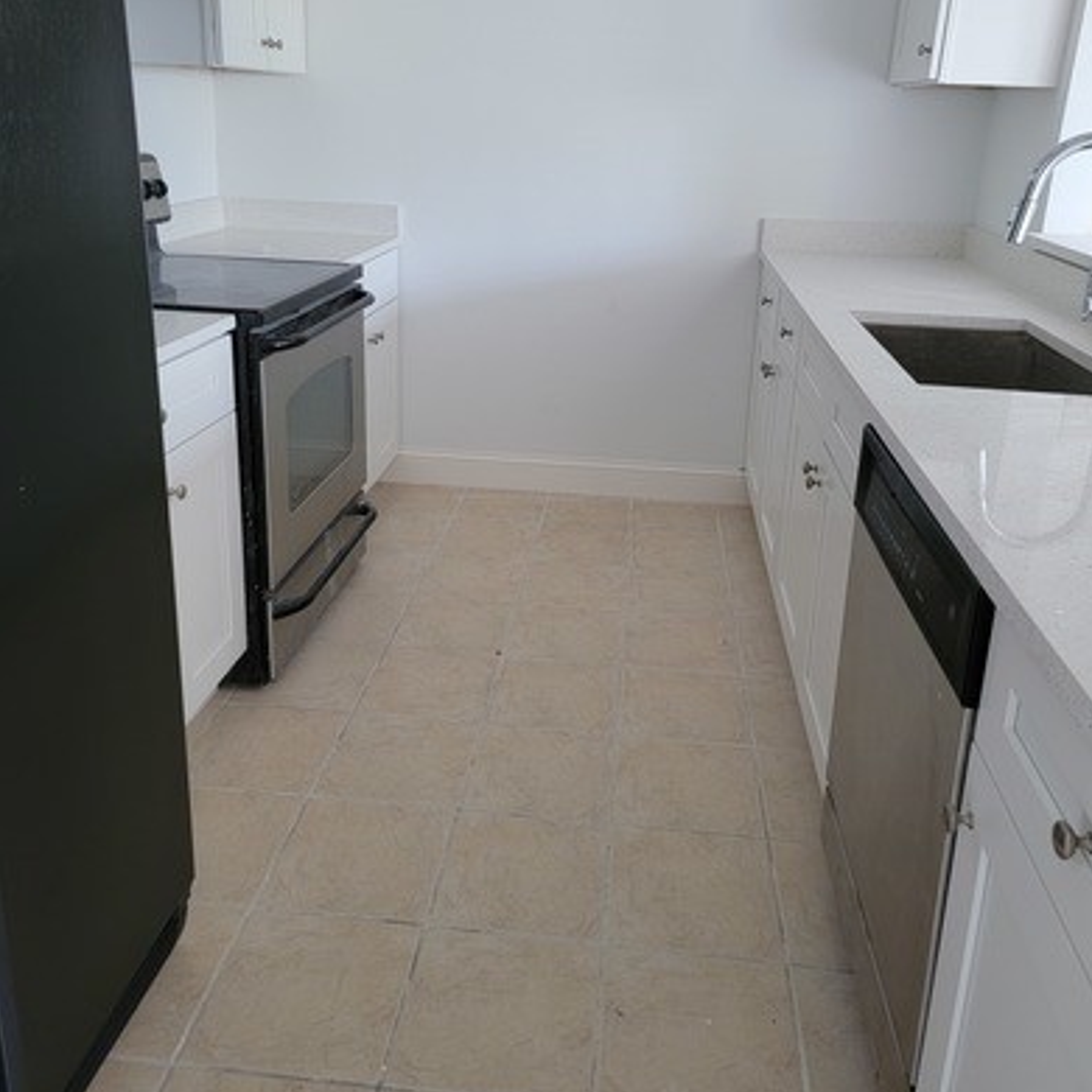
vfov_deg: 55.1
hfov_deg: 55.6
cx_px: 554
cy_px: 427
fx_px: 1035
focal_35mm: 29
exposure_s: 1/40
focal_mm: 6.7
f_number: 1.8
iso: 250
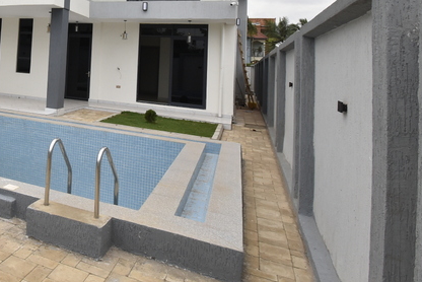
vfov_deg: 39.5
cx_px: 23
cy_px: 31
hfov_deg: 51.3
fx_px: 364
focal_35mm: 31
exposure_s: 1/1250
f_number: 8
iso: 500
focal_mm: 10
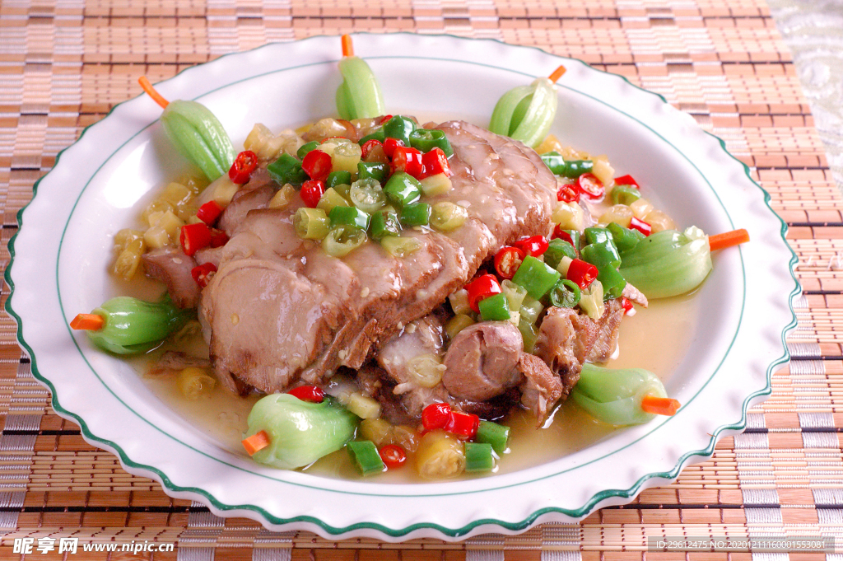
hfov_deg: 27.0
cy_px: 280
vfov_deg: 18.2
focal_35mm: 75
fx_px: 1755
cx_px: 422
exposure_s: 1/500
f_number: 9
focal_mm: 50
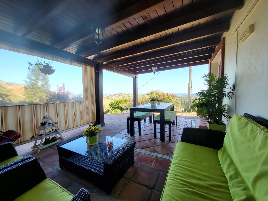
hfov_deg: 106.2
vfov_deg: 89.9
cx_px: 134
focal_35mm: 13
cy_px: 100
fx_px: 101
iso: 32
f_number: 2.2
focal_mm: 1.74
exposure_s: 1/121
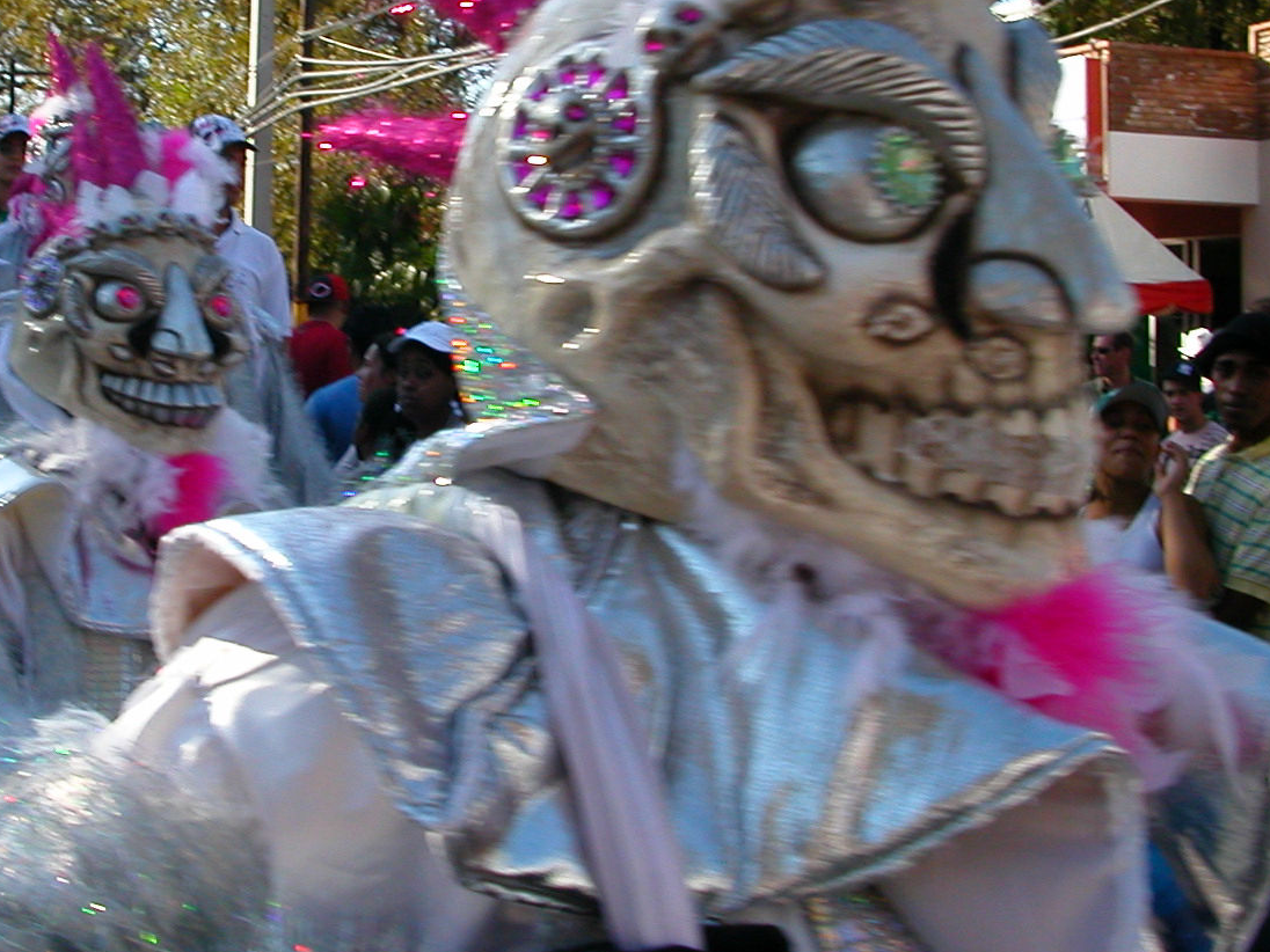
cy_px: 339
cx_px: 393
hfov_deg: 35.1
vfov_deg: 26.9
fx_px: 1981
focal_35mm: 54
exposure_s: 1/259
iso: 100
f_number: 4.5
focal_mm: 5.6
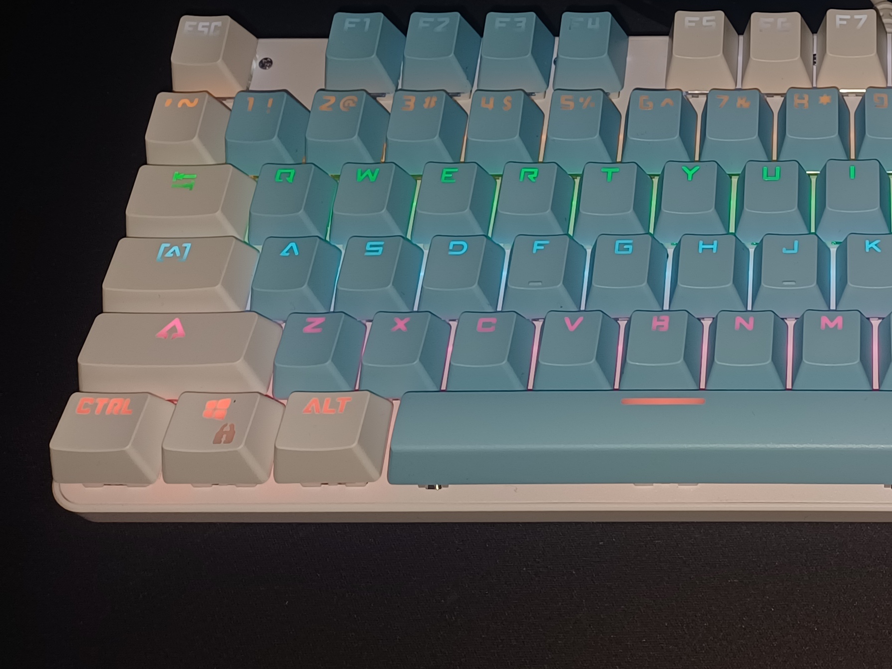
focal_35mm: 56
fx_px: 1443
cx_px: 815
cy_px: 58
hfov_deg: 32.5
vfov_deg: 25.2
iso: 64
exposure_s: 1/50
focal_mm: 4.65
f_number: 1.8
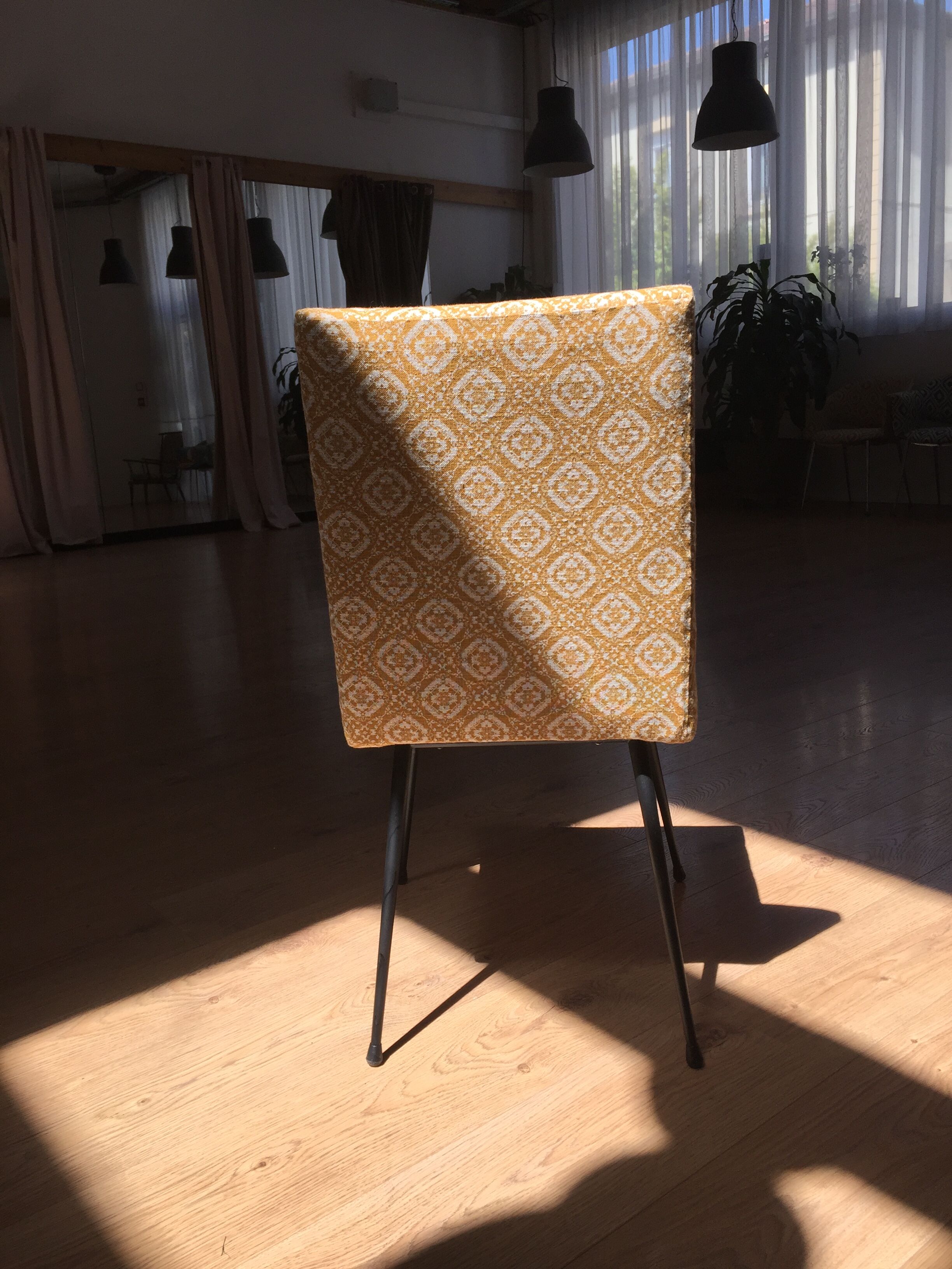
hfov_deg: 48.2
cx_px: 476
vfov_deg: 61.7
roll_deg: +2.8
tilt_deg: -8.5
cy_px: 634
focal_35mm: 29
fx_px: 1063
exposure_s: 1/706
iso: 32
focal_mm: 4.15
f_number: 2.2
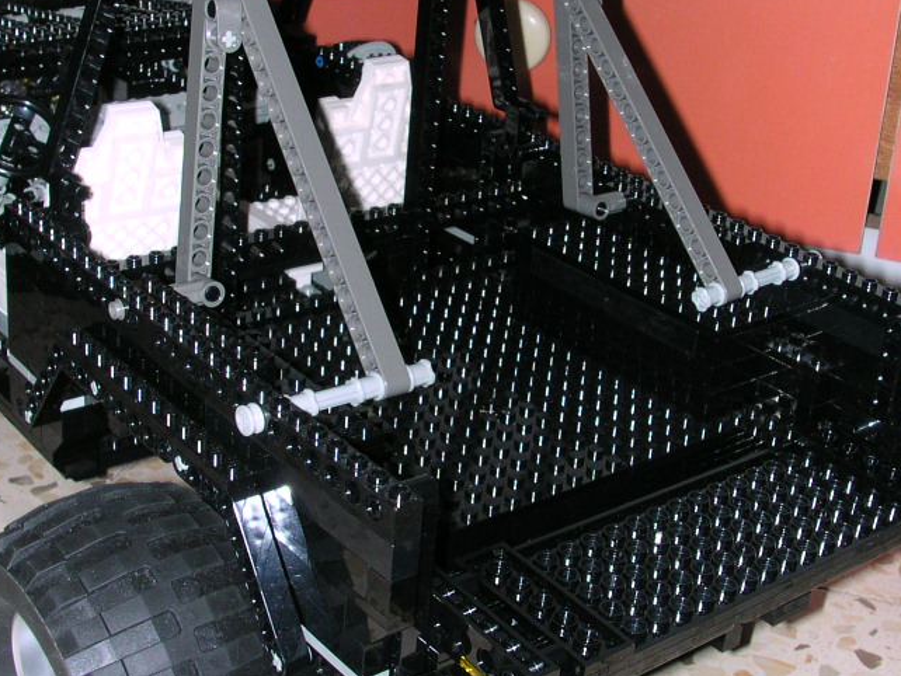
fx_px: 1536
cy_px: 324
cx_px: 474
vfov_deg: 24.8
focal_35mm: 59
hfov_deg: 32.7
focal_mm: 5.6
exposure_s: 1/60
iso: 100
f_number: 4.5
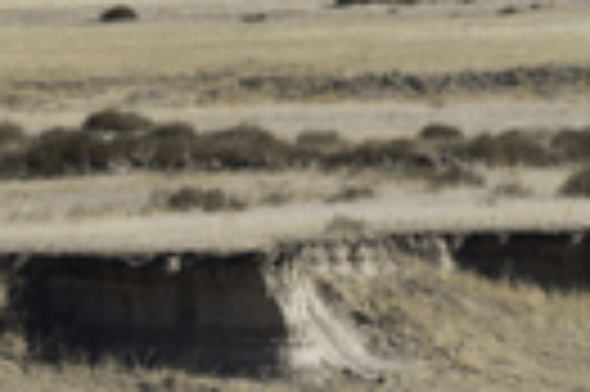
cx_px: -59
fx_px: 7892
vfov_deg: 2.8
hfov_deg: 4.3
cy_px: 309
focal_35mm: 482
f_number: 5
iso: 100
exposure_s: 1/1250
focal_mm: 75
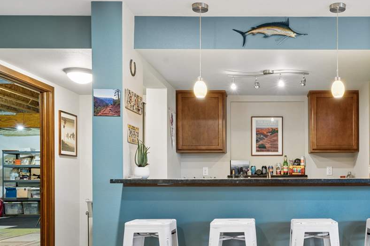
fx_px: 401
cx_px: 270
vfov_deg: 33.8
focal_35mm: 39
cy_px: 171
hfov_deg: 48.0
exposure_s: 1/1.67
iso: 400
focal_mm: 24
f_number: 9
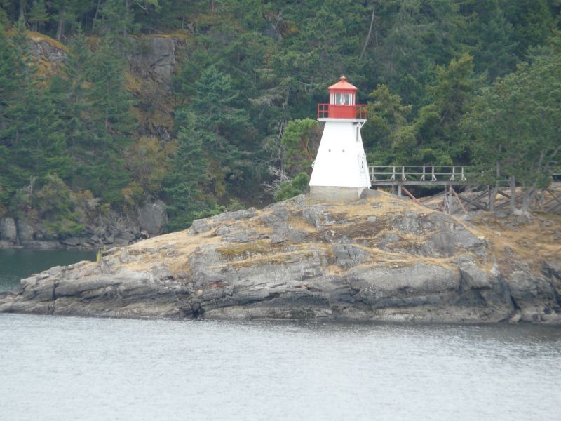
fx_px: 6742
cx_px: 280
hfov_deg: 4.8
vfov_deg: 3.6
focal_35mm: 416
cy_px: 210
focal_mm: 68.4
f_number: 4
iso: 100
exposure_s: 1/200
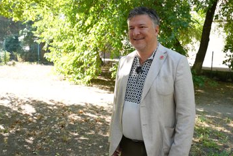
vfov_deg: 41.2
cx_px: 119
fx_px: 207
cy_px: 74
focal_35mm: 32
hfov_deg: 58.7
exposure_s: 1/160
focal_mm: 28
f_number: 4
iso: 320
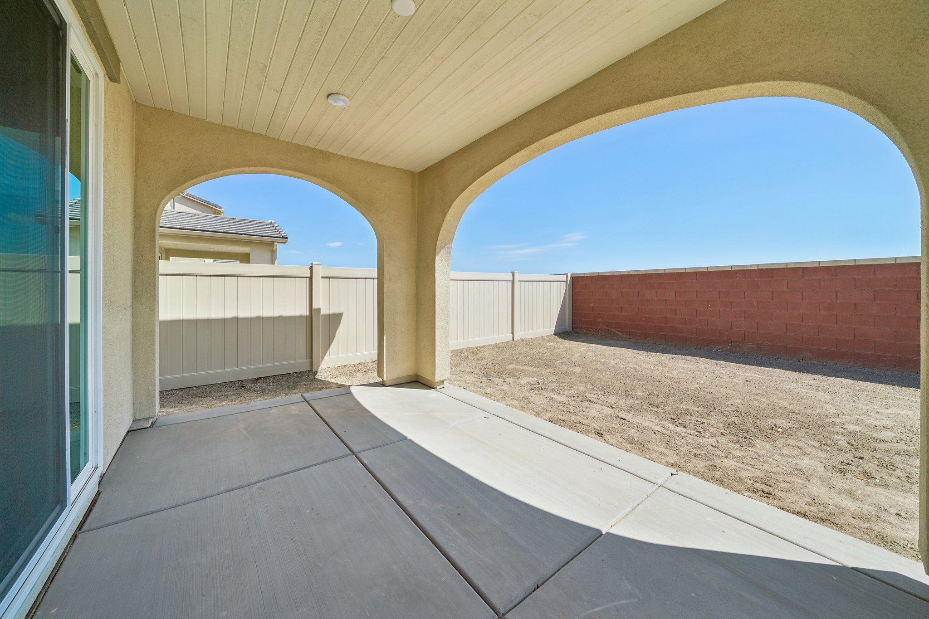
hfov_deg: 112.6
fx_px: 310
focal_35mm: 12
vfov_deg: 90.0
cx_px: 464
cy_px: 310
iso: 100
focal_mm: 12
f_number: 8
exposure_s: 1/400
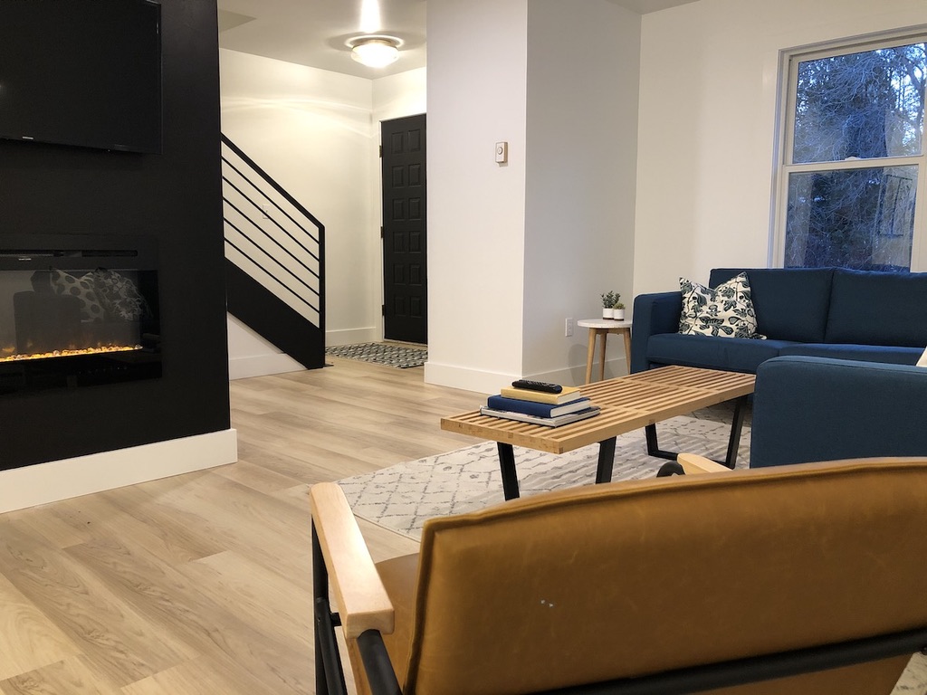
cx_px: 464
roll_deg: +0.2
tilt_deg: -5.7
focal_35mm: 28
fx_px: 750
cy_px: 348
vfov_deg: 49.7
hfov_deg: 63.4
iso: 50
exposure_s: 1/15
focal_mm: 3.99
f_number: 1.8
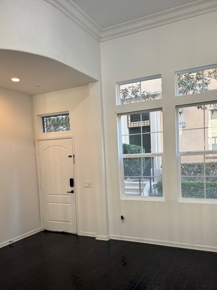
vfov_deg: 61.2
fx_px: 243
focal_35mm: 29
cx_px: 118
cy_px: 174
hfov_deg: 48.1
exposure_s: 1/60
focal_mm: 6.76
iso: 125
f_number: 1.78
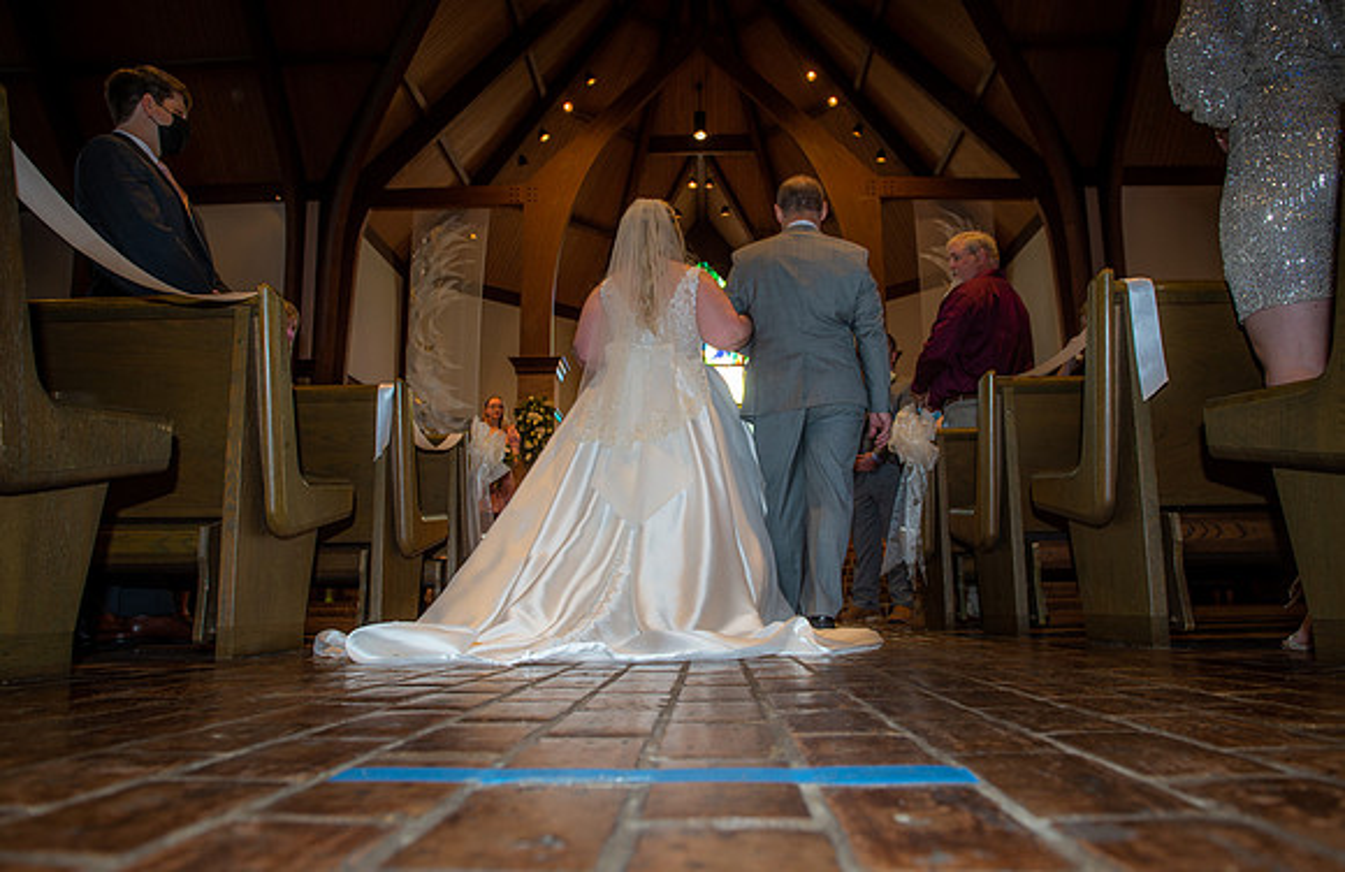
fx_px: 945
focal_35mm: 26
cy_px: 435
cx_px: 687
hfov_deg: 70.8
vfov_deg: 49.5
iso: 640
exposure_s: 1/100
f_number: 5
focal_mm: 24
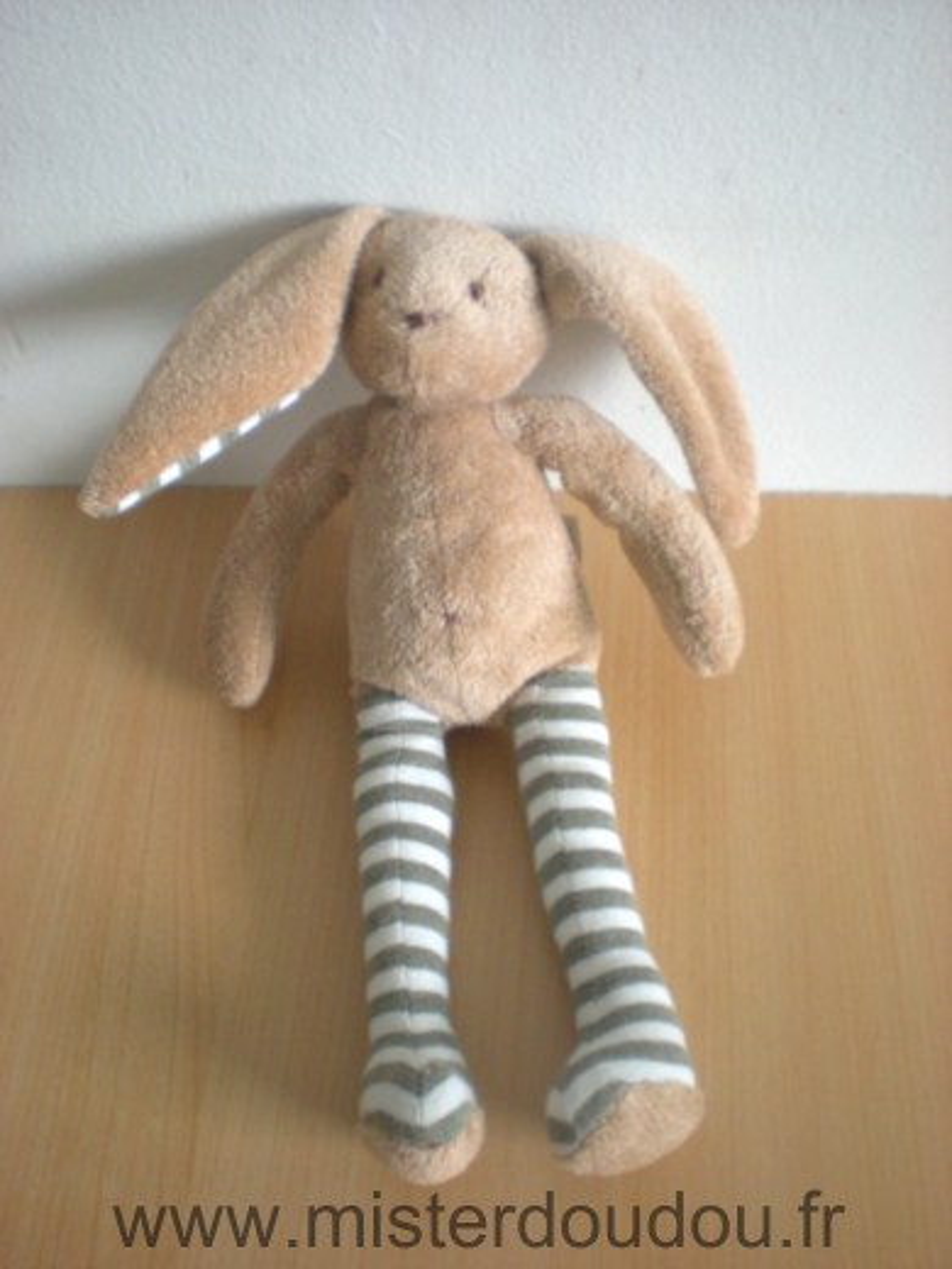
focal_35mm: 38
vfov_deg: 49.0
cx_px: 476
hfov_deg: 37.7
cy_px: 634
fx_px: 1393
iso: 200
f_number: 3.1
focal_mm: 6.3
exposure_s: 1/23
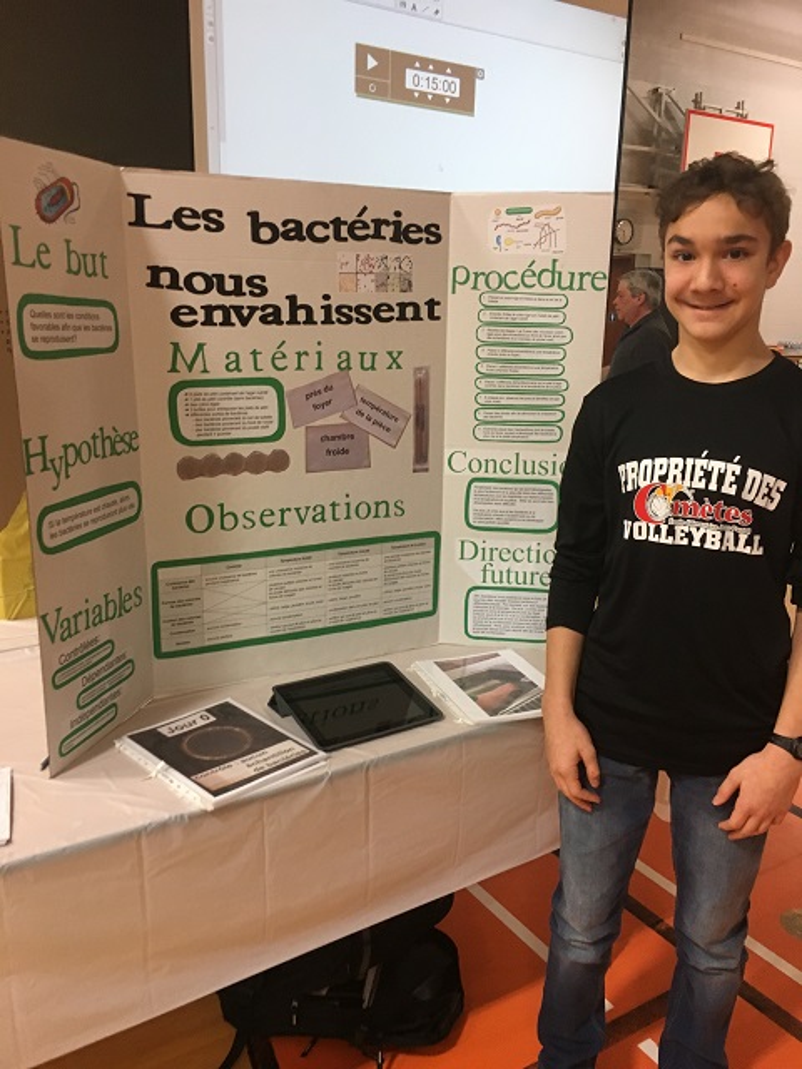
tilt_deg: -17.4
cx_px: 401
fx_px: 896
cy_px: 534
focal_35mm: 29
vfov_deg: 61.7
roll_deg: -1.6
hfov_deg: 48.2
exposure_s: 1/30
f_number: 2.2
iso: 125
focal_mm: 4.15
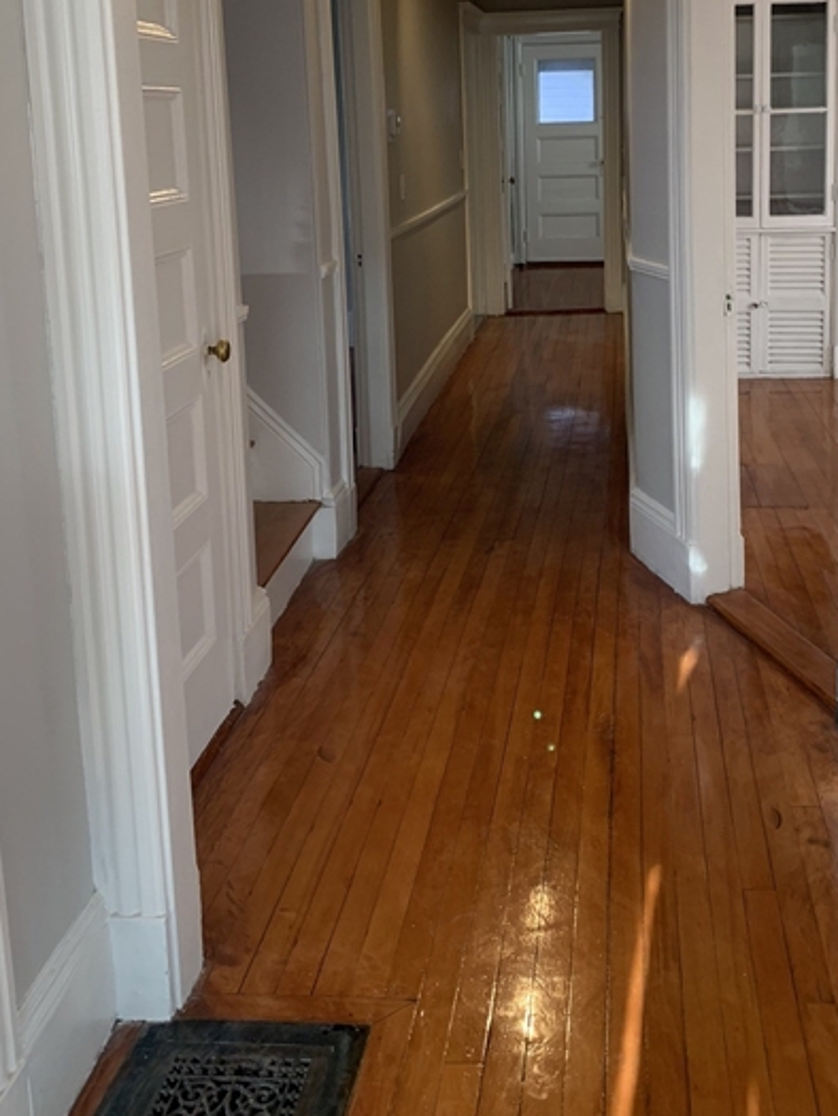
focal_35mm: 38
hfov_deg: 37.5
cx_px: 534
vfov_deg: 47.5
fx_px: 1226
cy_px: 304
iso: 80
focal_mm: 4.25
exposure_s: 1/121
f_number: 1.8
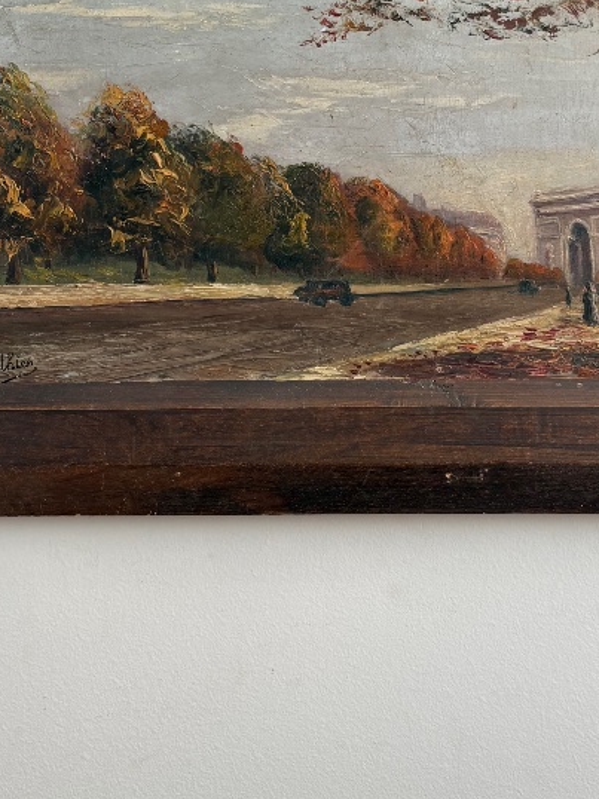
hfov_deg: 25.0
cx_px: 416
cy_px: 128
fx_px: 1339
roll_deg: -0.1
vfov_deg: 32.1
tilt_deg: +4.5
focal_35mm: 58
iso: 40
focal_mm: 5.96
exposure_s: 1/208
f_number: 1.6
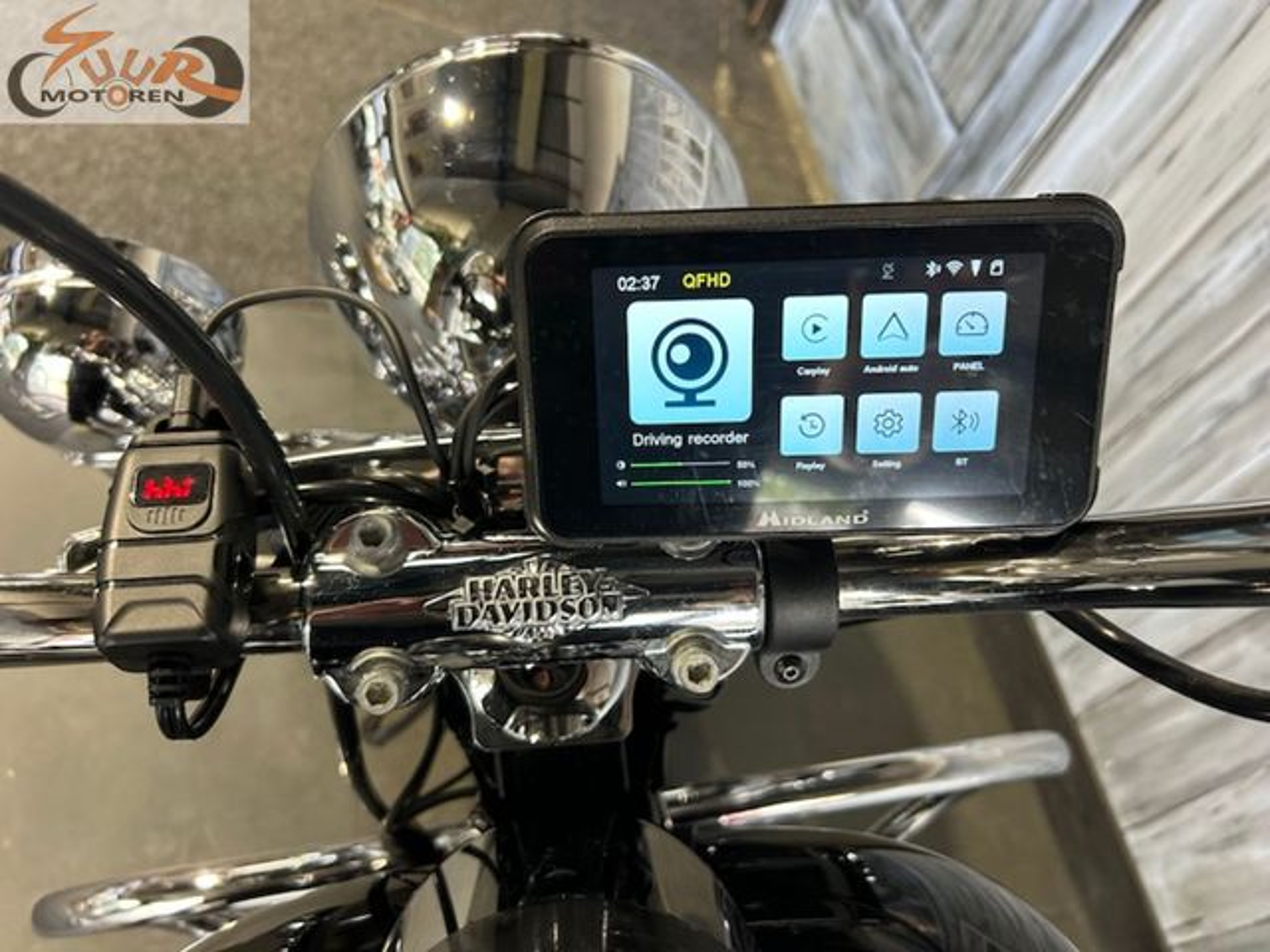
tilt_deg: -51.2
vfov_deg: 53.1
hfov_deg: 67.3
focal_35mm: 26
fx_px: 954
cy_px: 476
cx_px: 635
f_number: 1.5
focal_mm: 5.7
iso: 125
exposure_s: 1/50
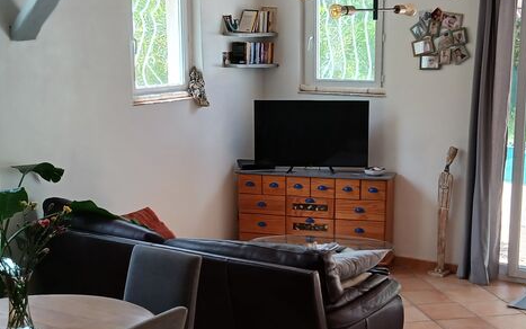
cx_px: 274
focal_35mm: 59
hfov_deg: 34.5
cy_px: 219
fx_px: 846
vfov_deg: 21.9
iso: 32
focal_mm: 3.98
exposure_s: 1/50
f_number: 1.8
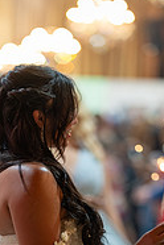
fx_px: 1408
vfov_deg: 9.9
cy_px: 278
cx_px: 58
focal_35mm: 206
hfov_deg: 6.7
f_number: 1.4
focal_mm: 85
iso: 320
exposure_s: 1/160
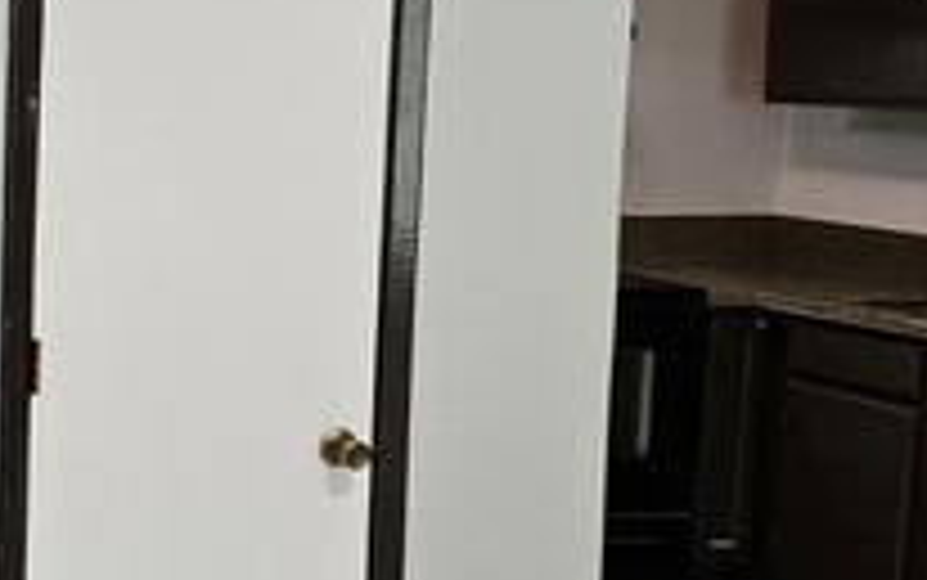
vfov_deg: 16.5
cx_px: -520
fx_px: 1997
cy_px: 157
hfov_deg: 21.3
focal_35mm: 79
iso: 200
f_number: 1.8
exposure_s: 1/120
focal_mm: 5.4
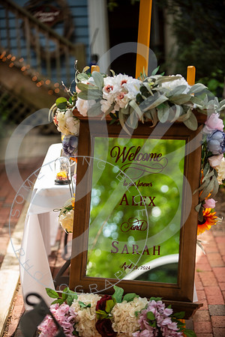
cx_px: 112
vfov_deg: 19.5
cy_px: 168
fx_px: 984
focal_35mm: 105
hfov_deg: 13.0
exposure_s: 1/320
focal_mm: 105
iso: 200
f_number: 2.8
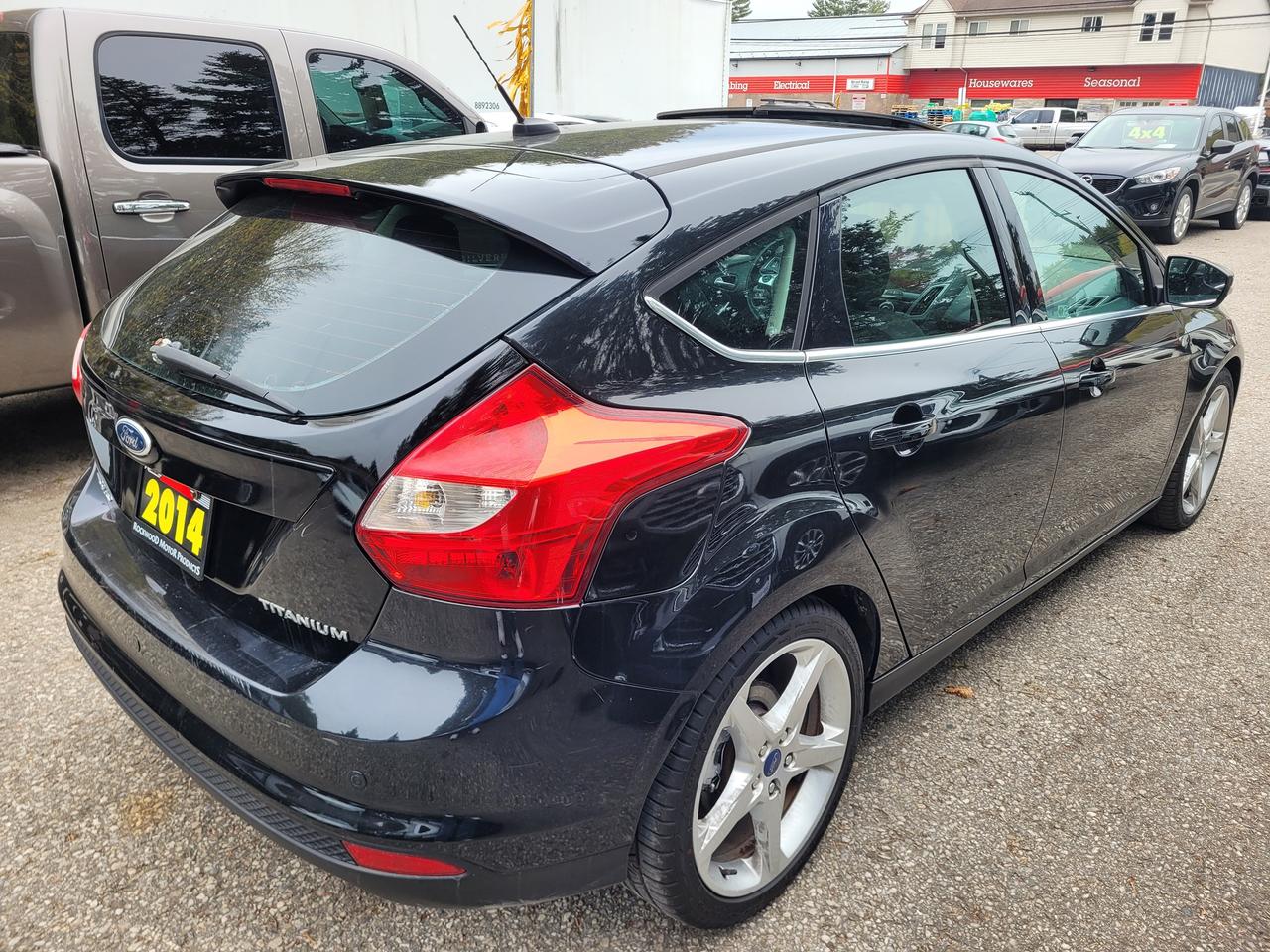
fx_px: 954
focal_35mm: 26
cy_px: 476
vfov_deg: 53.1
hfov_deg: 67.3
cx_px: 635
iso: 40
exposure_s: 1/213
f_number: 1.8
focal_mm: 5.4
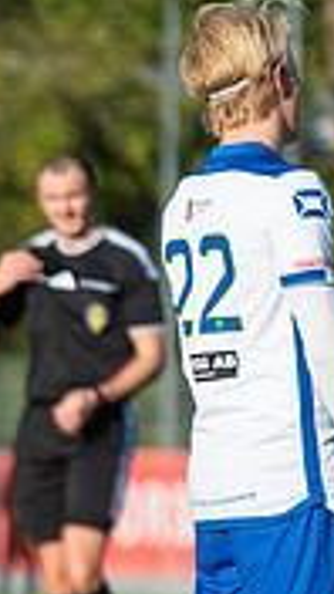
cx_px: -462
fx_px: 9494
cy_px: 459
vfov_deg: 3.6
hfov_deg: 2.0
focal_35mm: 603
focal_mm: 175
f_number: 3.2
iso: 100
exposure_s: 1/1600
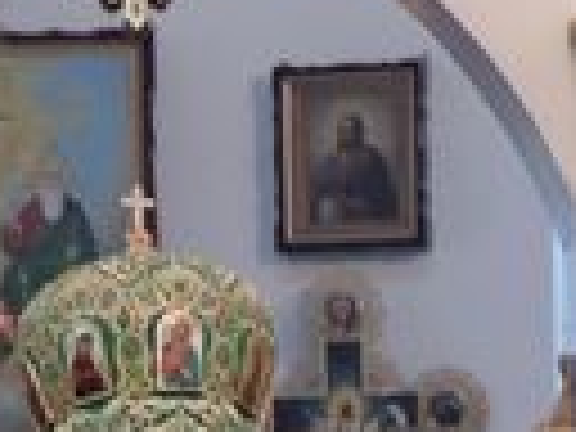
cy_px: 932
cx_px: 202
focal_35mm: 268
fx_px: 4459
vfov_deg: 5.4
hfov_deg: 7.4
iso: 400
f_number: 3.4
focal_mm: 7.6
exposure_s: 1/13
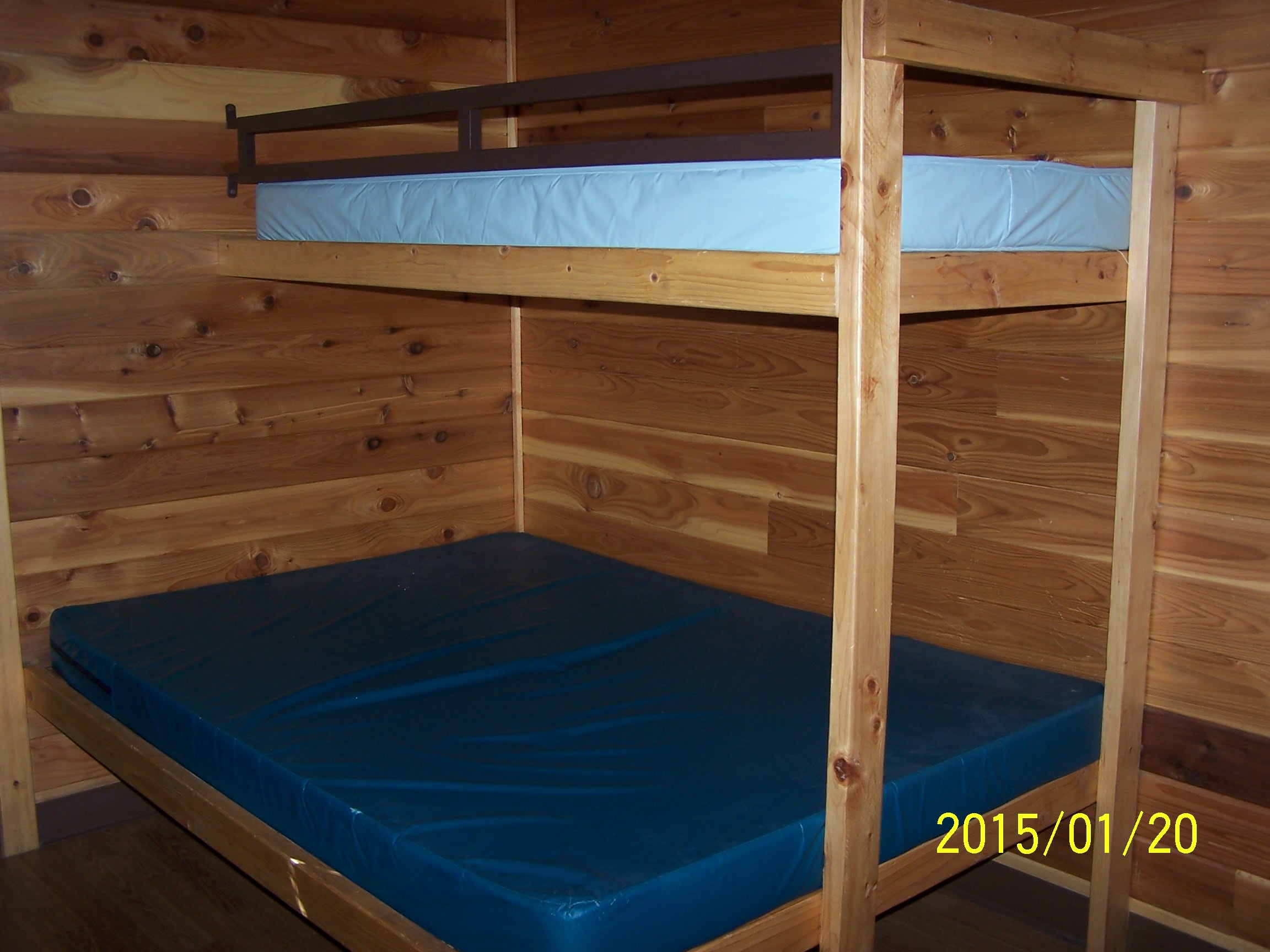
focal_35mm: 38
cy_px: 476
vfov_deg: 37.7
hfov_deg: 49.0
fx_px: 1394
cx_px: 635
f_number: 2.8
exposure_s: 1/60
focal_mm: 6.3
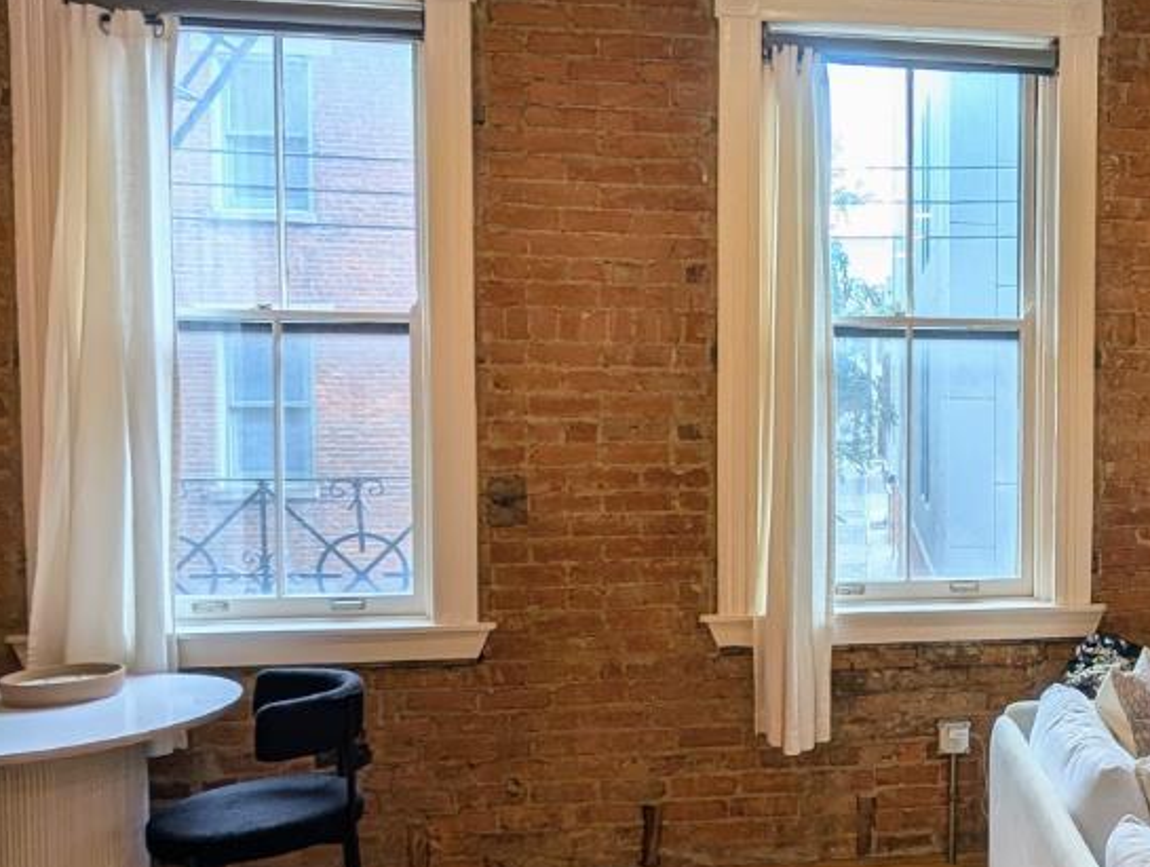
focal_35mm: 33
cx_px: 1097
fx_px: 1098
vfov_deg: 43.1
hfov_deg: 47.7
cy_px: 436
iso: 55
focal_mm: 2.02
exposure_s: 1/154
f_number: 1.7
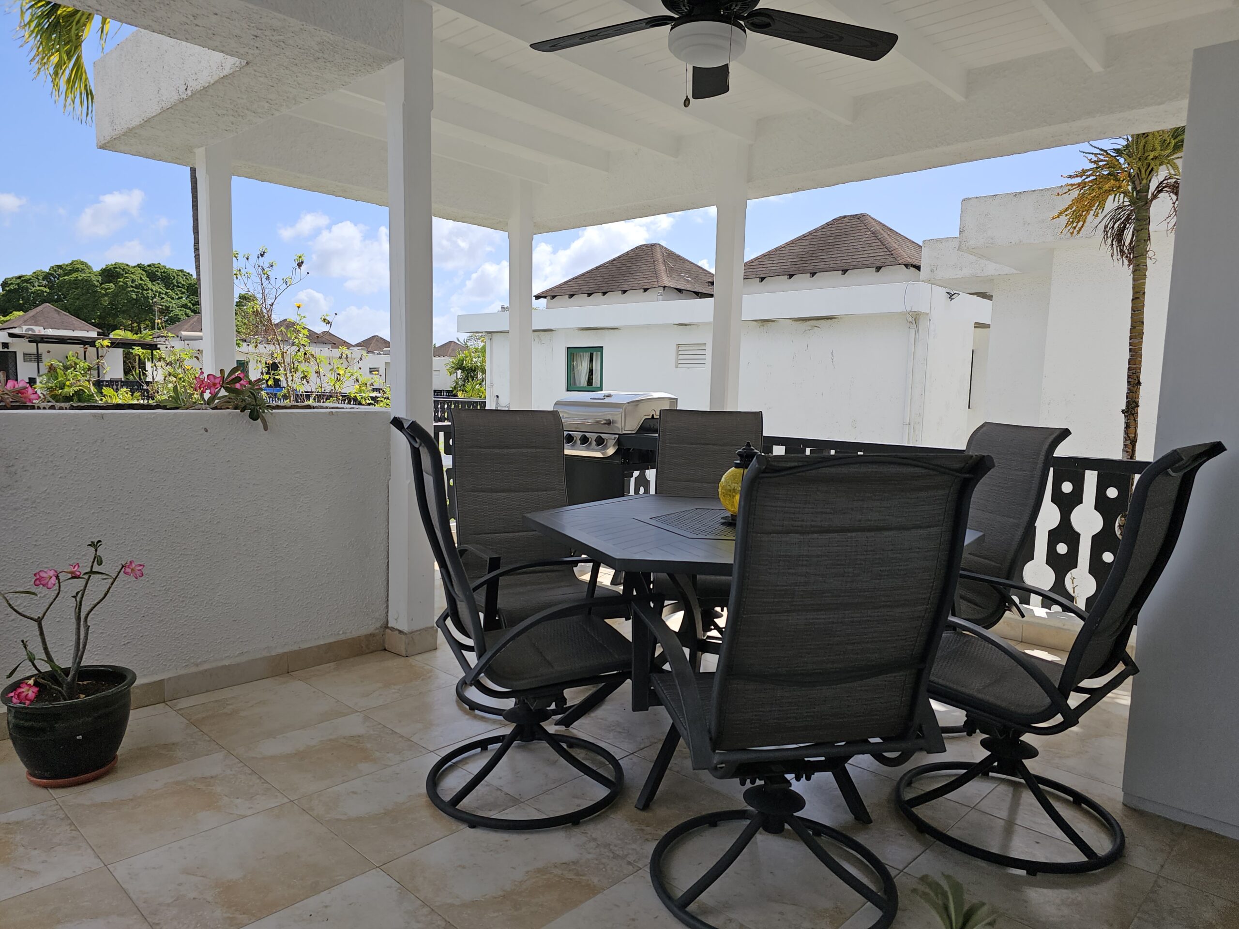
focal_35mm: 23
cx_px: 620
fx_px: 823
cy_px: 464
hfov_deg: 73.9
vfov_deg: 58.9
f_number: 1.7
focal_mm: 6.3
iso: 10
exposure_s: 1/701
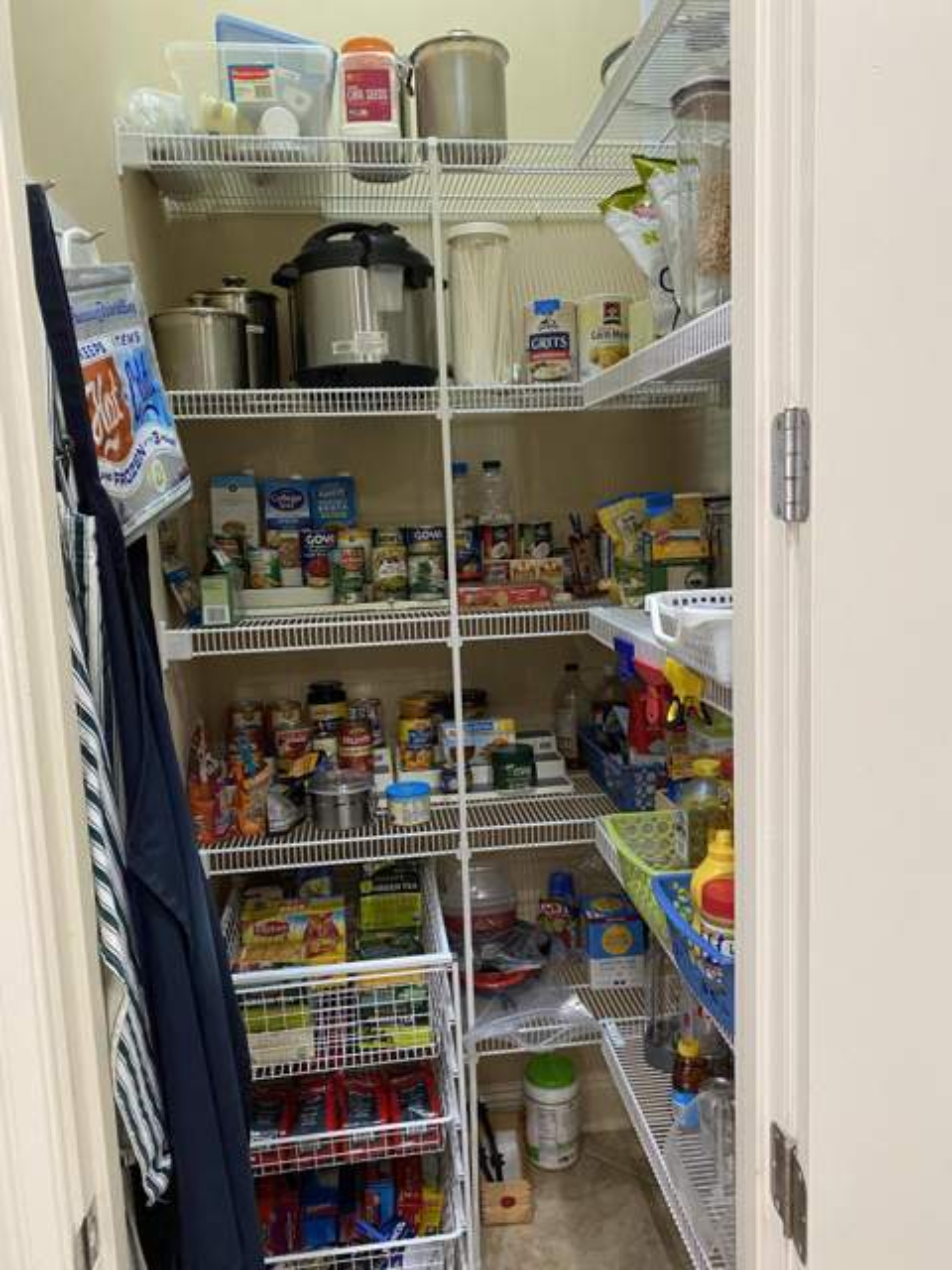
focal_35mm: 26
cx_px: 476
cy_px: 635
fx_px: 953
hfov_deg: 53.1
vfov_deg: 67.3
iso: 320
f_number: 1.8
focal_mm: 4.25
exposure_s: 1/60
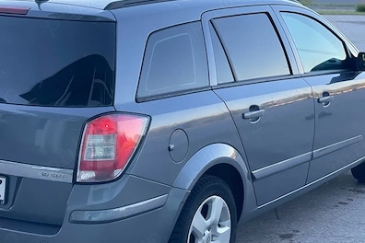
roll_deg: -1.1
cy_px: 136
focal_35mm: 82
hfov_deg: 24.7
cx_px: 139
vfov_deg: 16.6
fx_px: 831
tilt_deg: -11.6
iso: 32
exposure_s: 1/122
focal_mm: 6
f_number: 2
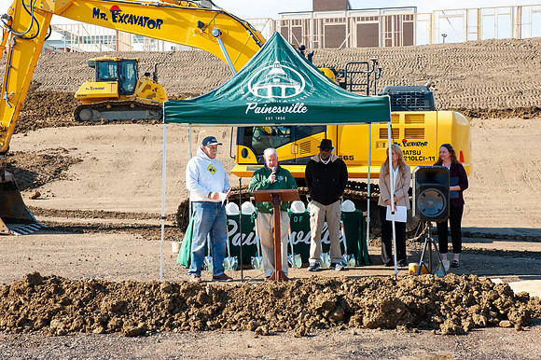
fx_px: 931
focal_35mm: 62
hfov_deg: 32.4
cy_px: 180
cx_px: 270
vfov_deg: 21.9
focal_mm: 62
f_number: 13
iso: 400
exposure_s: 1/200
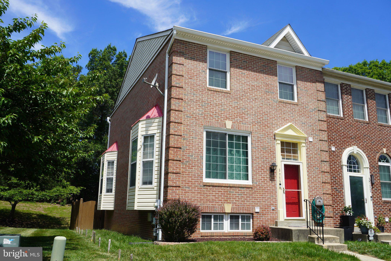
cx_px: 196
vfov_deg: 41.7
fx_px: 342
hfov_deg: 59.5
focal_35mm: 32
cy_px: 130
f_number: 10
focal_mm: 21
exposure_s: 1/160
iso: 100
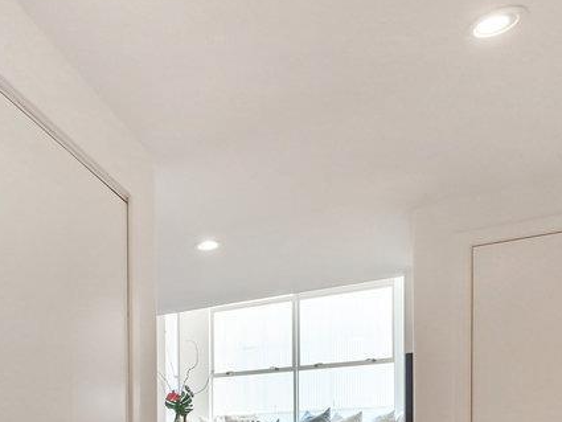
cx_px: 46
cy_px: 467
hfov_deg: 44.2
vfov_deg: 32.9
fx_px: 617
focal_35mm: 38
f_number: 9
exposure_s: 1/30
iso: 400
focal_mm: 14
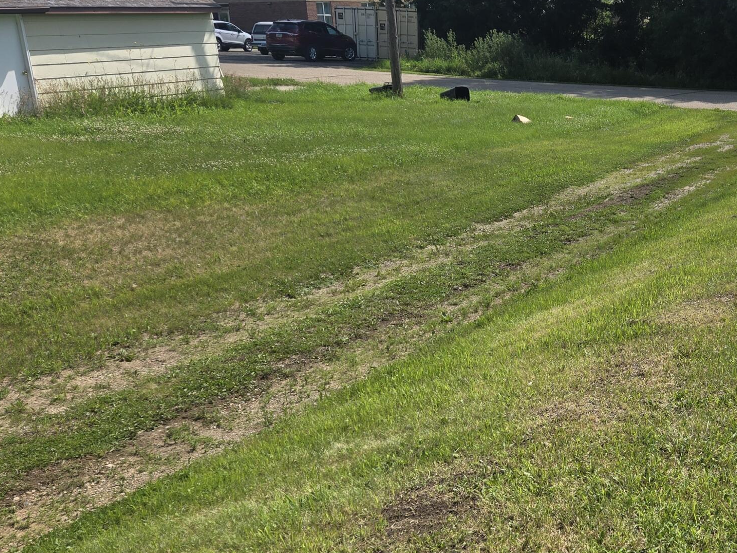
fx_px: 1001
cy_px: 358
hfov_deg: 38.7
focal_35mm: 47
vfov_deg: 30.7
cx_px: 604
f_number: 1.8
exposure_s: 1/1785
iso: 25
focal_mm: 5.4
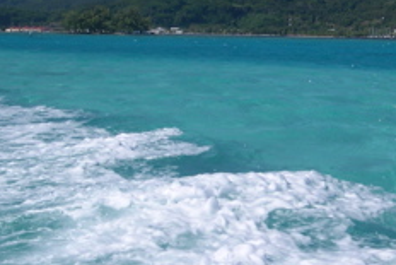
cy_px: 109
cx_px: 277
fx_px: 825
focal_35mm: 75
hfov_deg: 26.8
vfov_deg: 18.2
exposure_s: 1/419
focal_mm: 8
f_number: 7.6
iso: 100
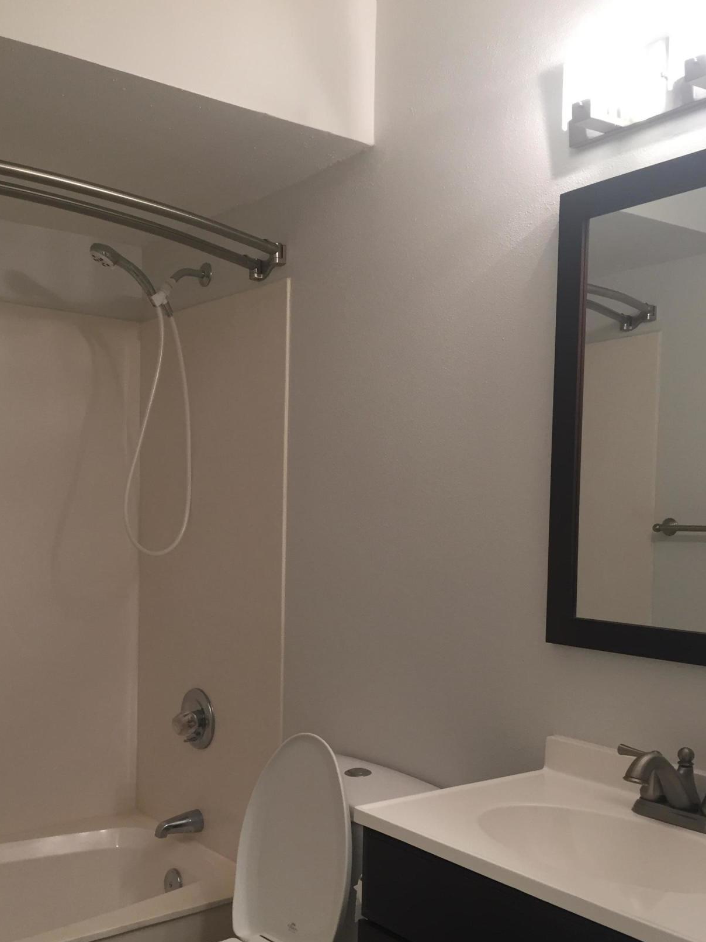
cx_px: 285
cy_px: 584
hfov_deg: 39.5
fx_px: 979
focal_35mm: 36
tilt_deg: -3.5
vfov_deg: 50.9
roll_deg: -0.3
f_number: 2.2
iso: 64
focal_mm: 4.15
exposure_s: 1/30
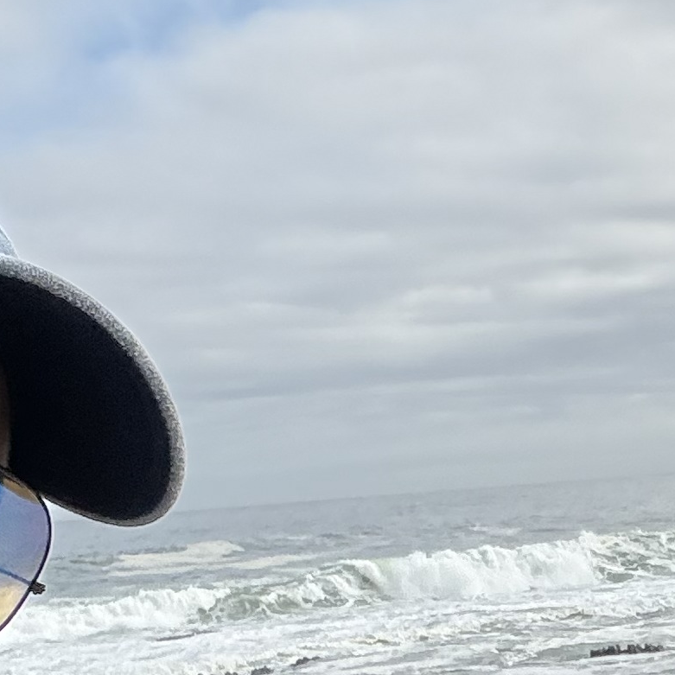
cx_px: 752
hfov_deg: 16.1
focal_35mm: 105
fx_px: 2316
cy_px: 336
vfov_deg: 16.6
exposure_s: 1/1684
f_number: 1.9
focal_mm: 2.69
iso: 32
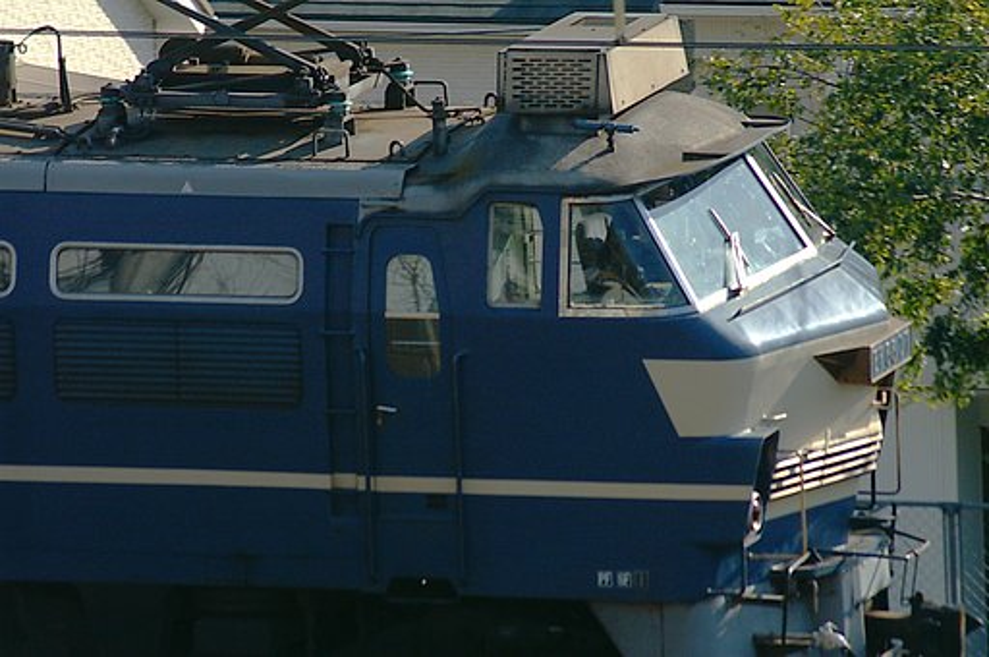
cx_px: 494
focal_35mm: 450
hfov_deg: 4.6
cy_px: 328
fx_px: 12347
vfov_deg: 3.0
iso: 800
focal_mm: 300
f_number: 7.1
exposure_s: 1/1250
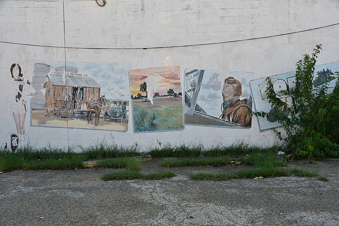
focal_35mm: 33
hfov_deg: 57.2
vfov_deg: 40.0
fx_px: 311
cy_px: 113
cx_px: 170
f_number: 8
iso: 140
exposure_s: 1/250
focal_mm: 22
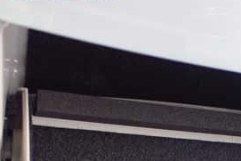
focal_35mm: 69
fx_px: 462
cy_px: 180
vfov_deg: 18.9
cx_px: 222
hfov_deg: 28.0
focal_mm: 5.4
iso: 800
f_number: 2.3
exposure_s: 1/40
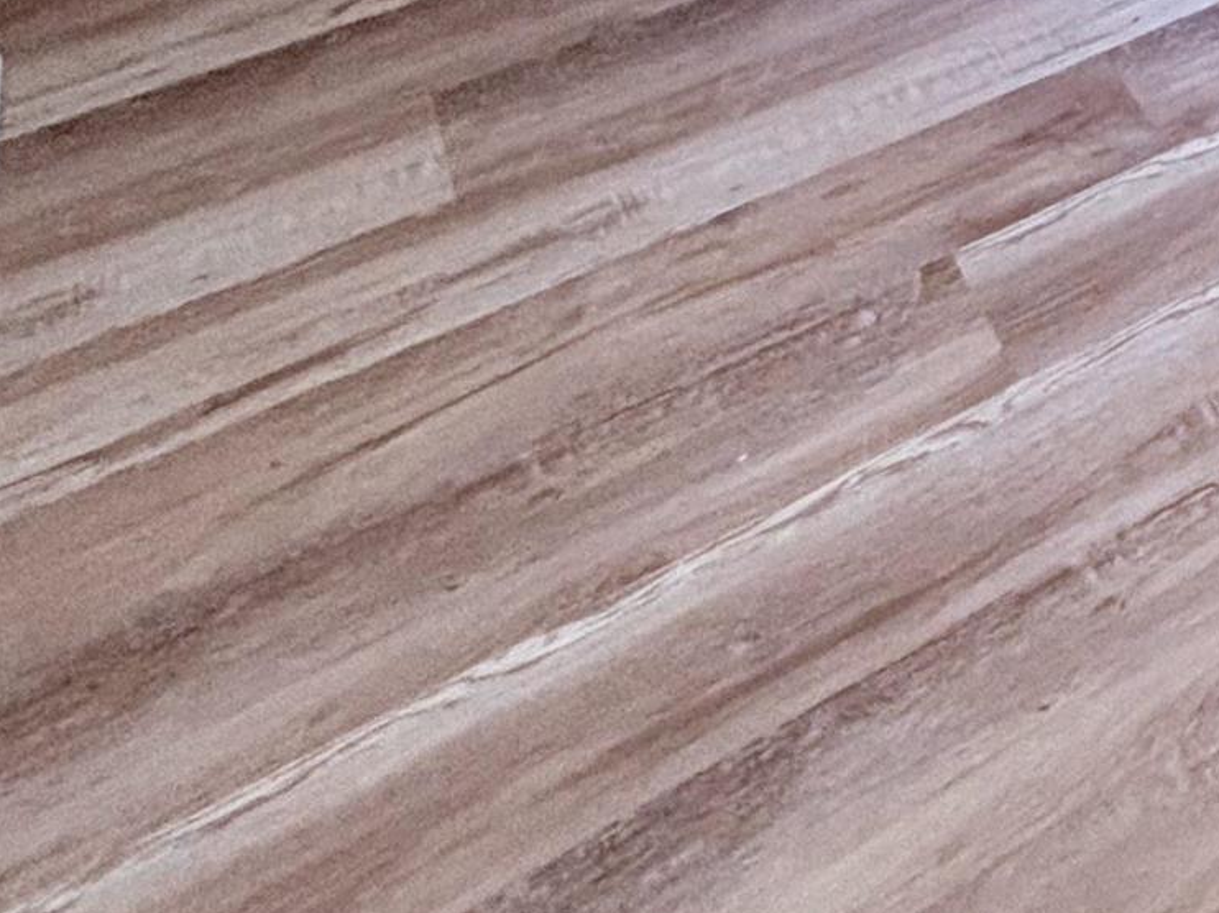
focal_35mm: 58
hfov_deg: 20.7
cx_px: 2280
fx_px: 2042
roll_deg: +1.2
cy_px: -957
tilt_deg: -8.3
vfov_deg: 17.4
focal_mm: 2.22
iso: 320
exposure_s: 1/60
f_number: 2.2
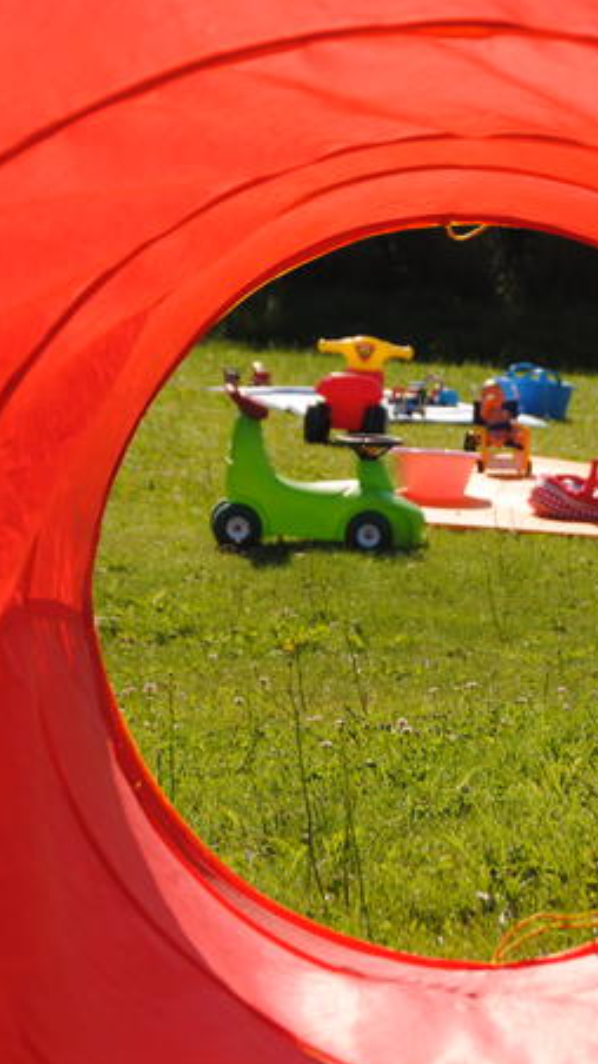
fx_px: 3216
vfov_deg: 18.8
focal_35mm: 114
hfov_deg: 10.6
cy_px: 533
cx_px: 457
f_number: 9
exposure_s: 1/320
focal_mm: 48
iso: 100
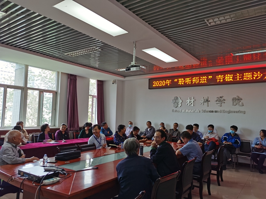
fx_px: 207
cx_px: 133
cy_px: 100
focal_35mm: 27
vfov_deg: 51.4
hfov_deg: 65.3
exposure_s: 1/169
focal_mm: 5.56
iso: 50
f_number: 1.6
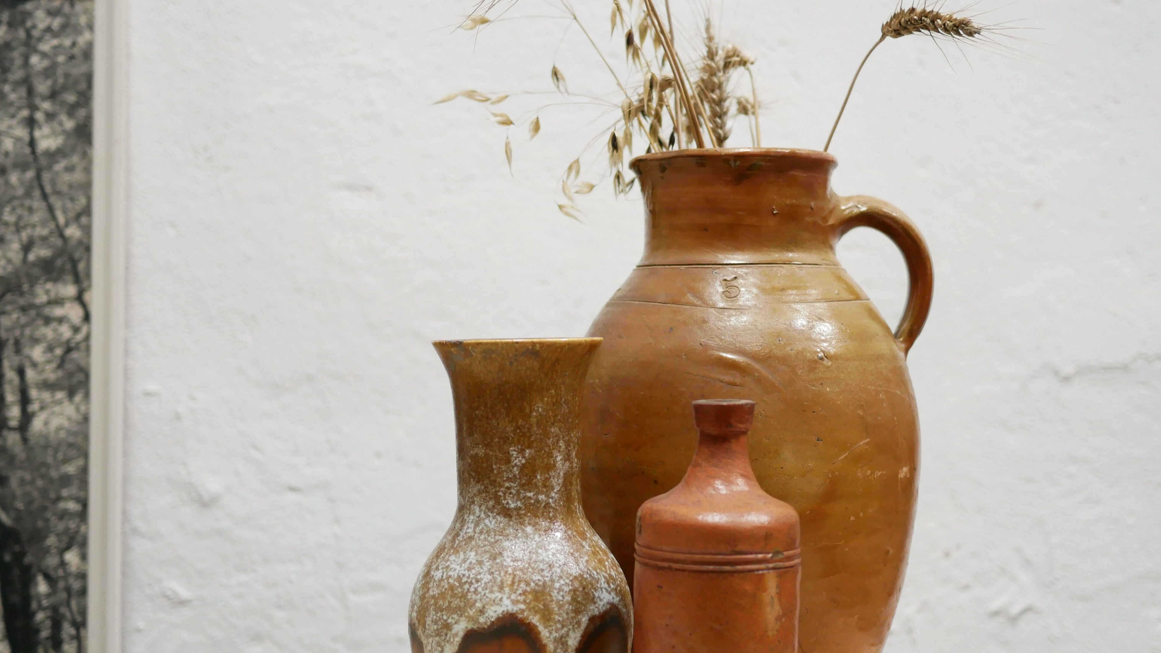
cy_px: 349
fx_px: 1570
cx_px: 610
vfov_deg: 23.5
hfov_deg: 40.6
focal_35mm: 51
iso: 800
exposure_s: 1/60
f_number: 1.7
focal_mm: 20
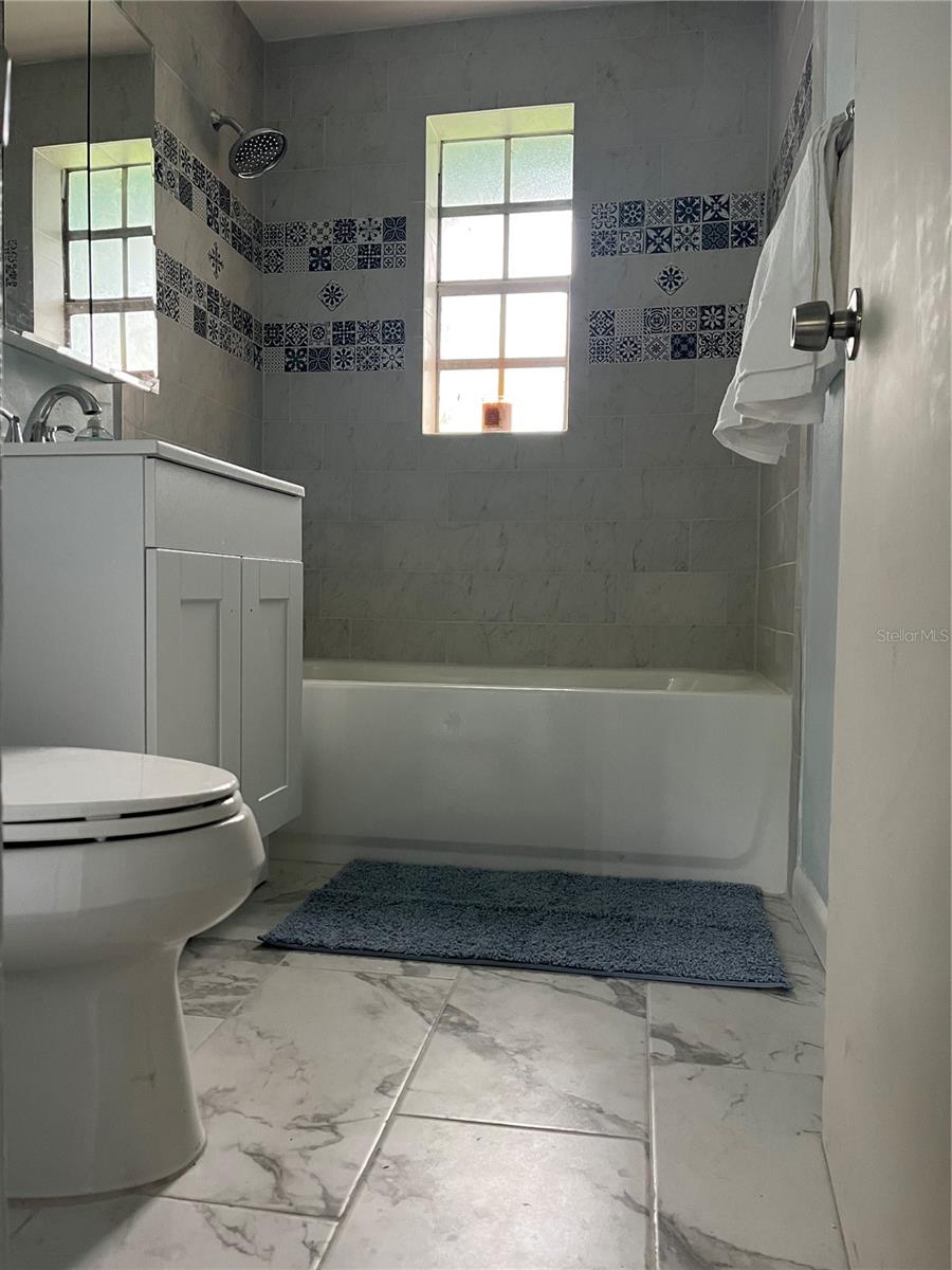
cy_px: 635
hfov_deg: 53.1
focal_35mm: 26
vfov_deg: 67.3
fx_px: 953
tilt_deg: -1.3
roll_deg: +1.2
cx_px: 476
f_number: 1.6
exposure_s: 1/60
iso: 400
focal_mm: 5.1
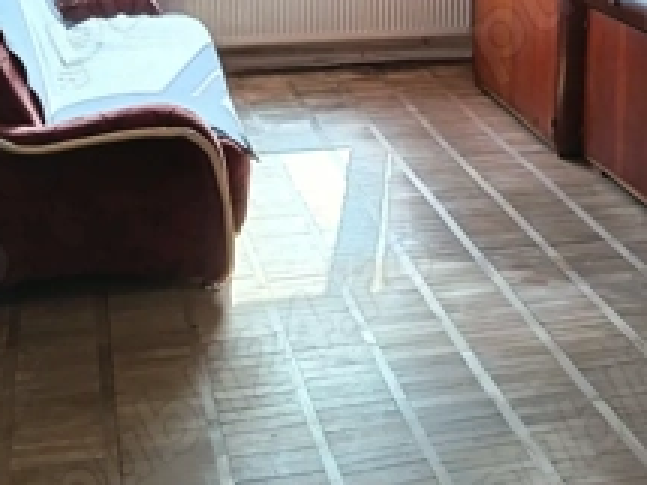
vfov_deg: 20.9
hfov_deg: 28.7
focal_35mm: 67
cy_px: -48
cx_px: 448
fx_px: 1252
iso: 399
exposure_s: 1/50
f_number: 1.75
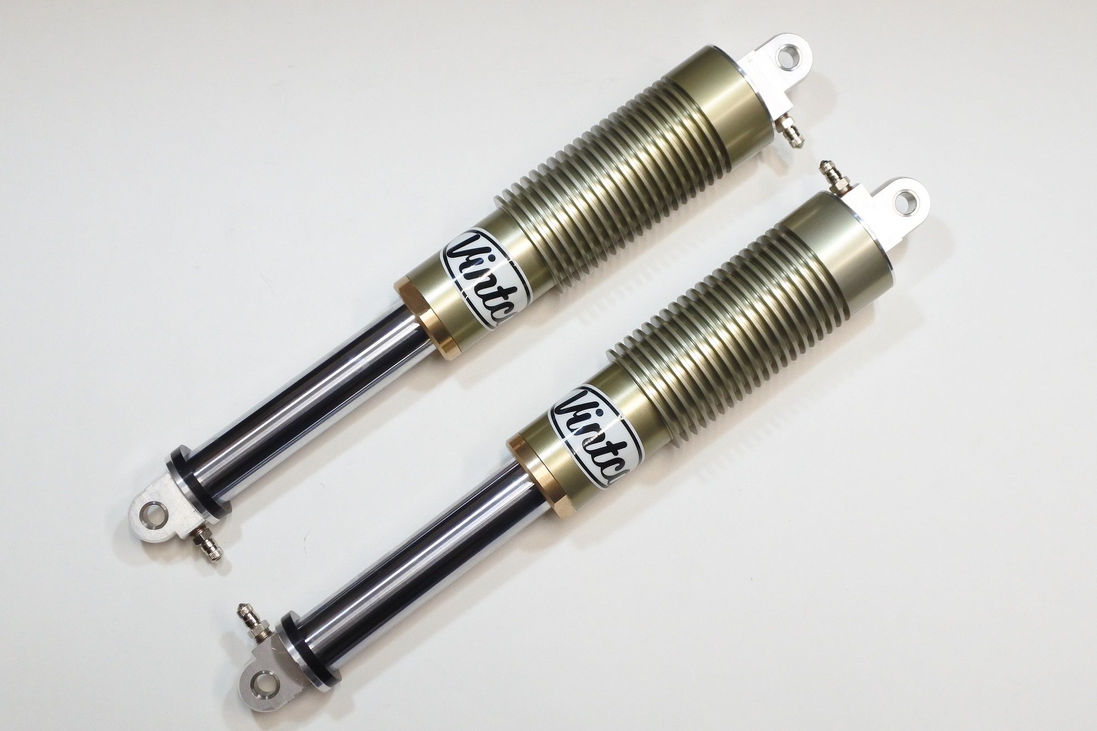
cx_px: 548
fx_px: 1127
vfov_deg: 35.9
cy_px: 366
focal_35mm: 37
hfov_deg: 51.9
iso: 800
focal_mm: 14
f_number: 4
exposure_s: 1/100
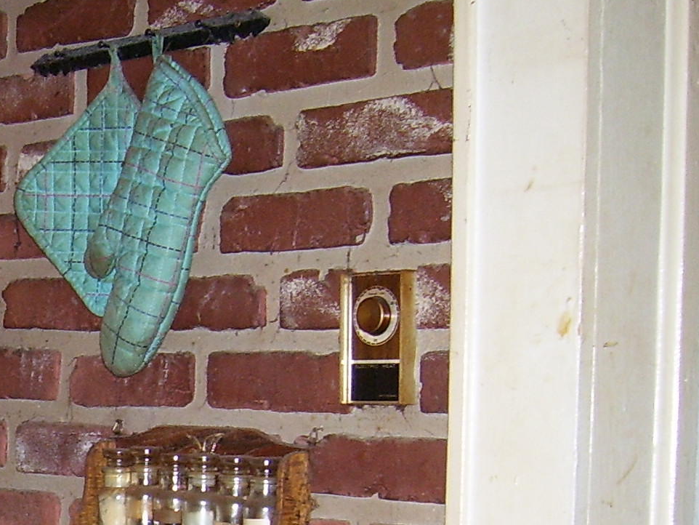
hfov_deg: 20.1
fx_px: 1838
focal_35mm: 91
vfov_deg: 15.7
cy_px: 599
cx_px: -163
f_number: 2.7
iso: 125
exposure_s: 1/60
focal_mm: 5.6
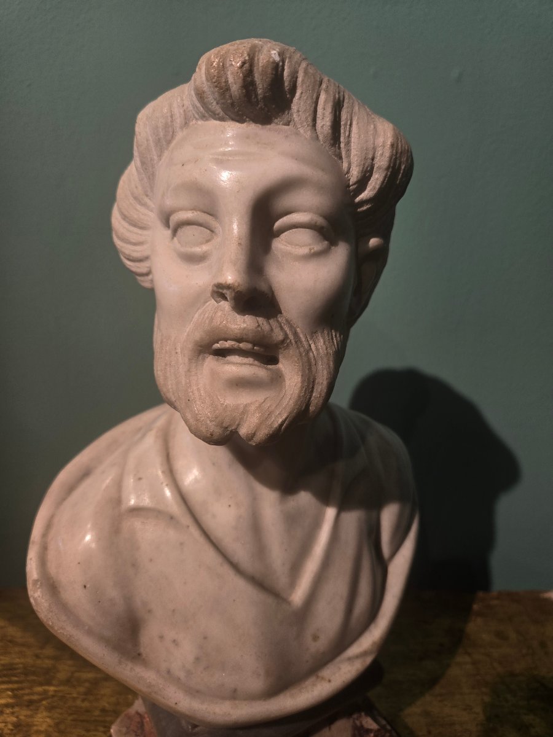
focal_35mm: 23
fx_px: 490
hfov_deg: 58.9
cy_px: 368
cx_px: 276
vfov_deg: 73.9
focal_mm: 5.4
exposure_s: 1/100
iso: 80
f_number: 1.8
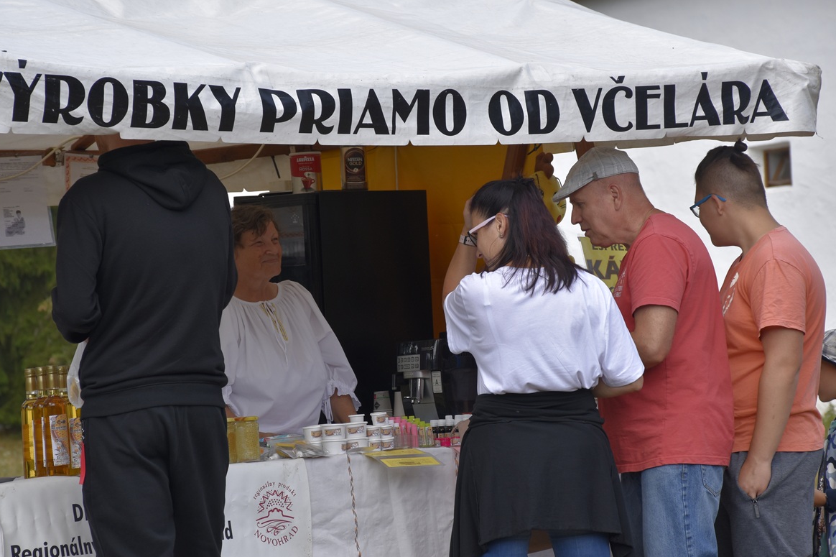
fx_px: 3830
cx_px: 403
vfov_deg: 8.3
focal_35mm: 165
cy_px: 305
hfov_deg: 12.5
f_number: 8
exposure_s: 1/250
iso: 220
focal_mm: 100
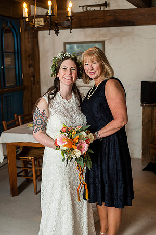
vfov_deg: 39.6
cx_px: 78
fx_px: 325
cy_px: 118
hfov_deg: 27.0
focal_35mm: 50
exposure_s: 1/80
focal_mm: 50
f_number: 3.2
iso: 400
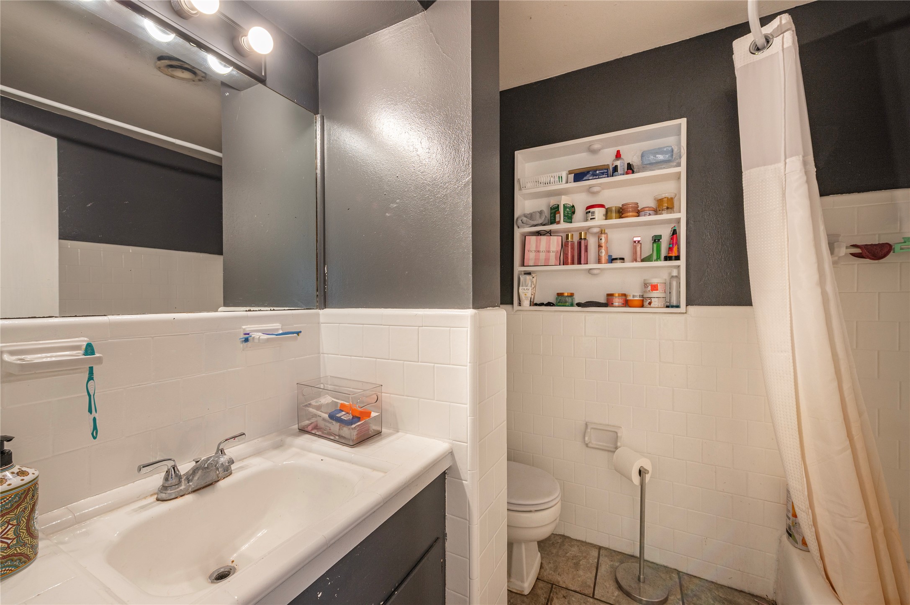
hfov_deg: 104.3
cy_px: 302
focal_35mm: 14
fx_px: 354
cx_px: 455
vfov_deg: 81.1
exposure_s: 1/8
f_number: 8
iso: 100
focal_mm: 14
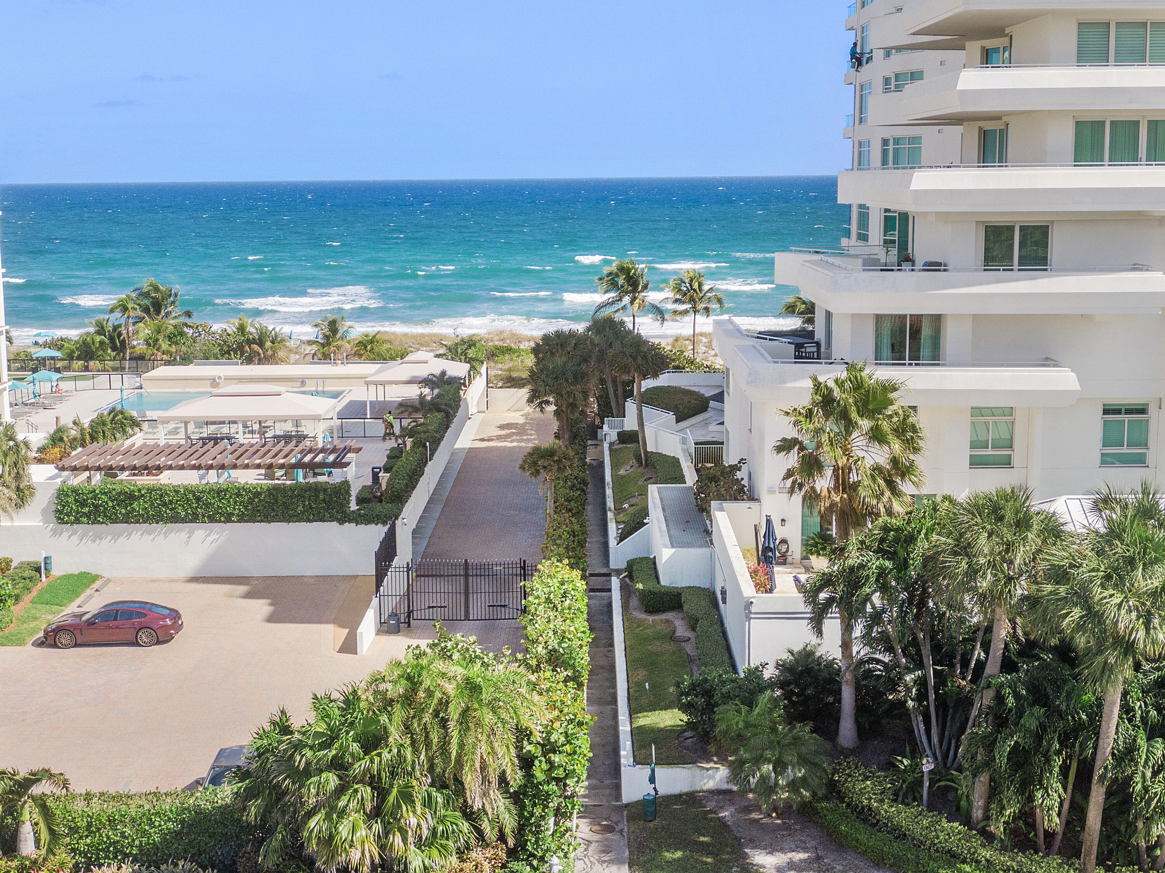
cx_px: 582
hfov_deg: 39.7
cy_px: 436
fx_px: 1615
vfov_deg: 30.2
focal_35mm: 48
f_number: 3.8
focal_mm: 8.6
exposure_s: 1/800
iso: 100
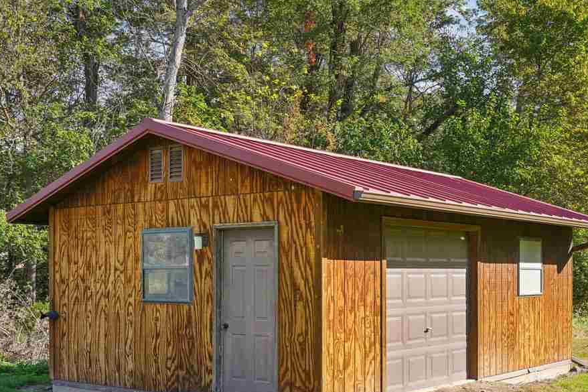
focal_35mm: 51
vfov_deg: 26.3
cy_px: 275
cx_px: 315
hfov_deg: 38.9
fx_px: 833
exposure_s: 1/400
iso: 500
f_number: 9
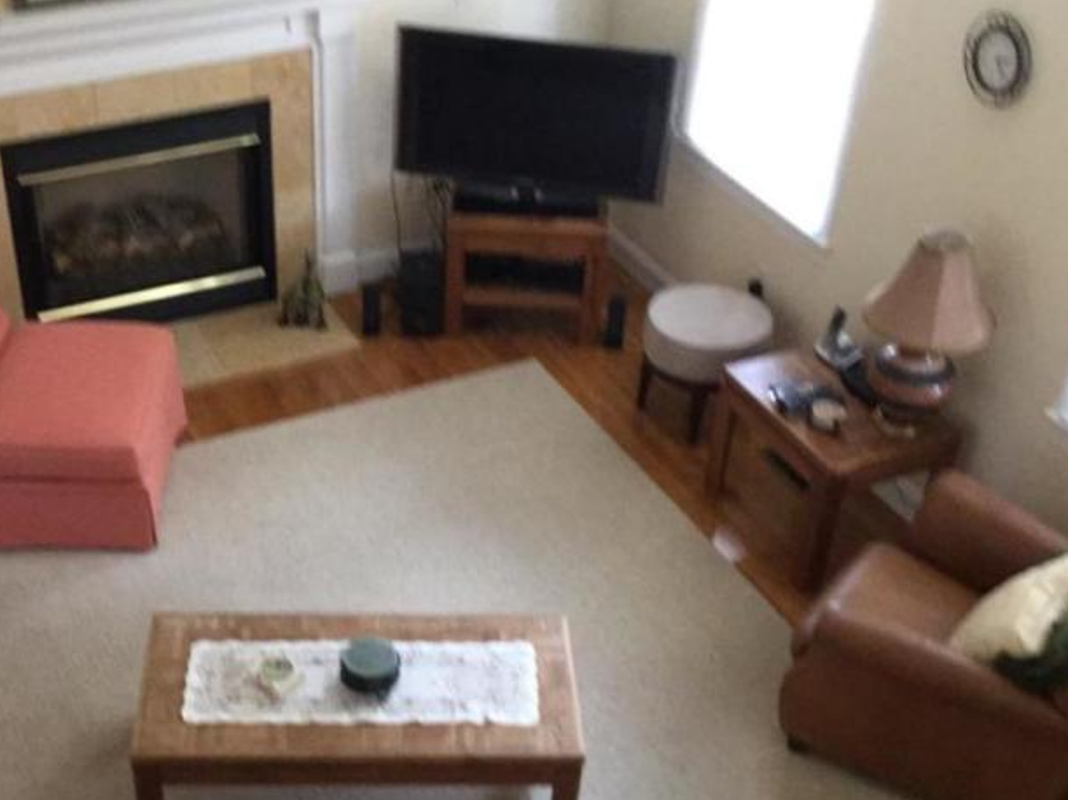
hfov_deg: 36.6
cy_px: 500
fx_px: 1604
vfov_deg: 27.9
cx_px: 394
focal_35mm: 52
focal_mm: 3.3
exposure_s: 1/24
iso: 200
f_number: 2.4
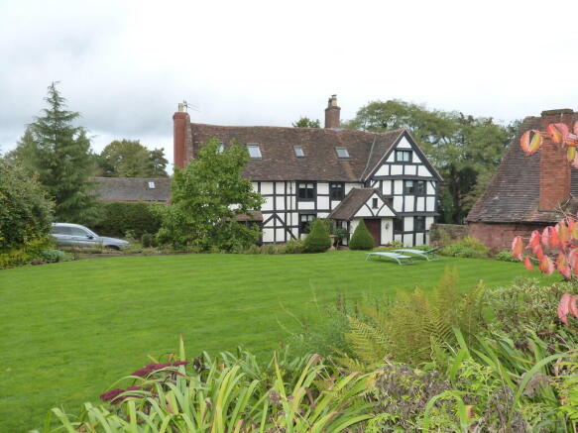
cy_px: 216
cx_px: 289
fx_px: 518
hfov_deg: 58.4
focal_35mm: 31
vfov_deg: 45.4
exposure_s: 1/200
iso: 160
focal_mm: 5.4
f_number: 3
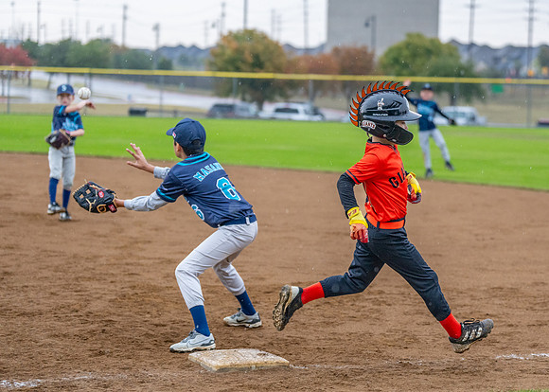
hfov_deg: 19.1
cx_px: 353
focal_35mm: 105
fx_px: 1631
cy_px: 207
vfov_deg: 13.7
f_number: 2.8
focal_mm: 82
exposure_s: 1/1000
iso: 1600
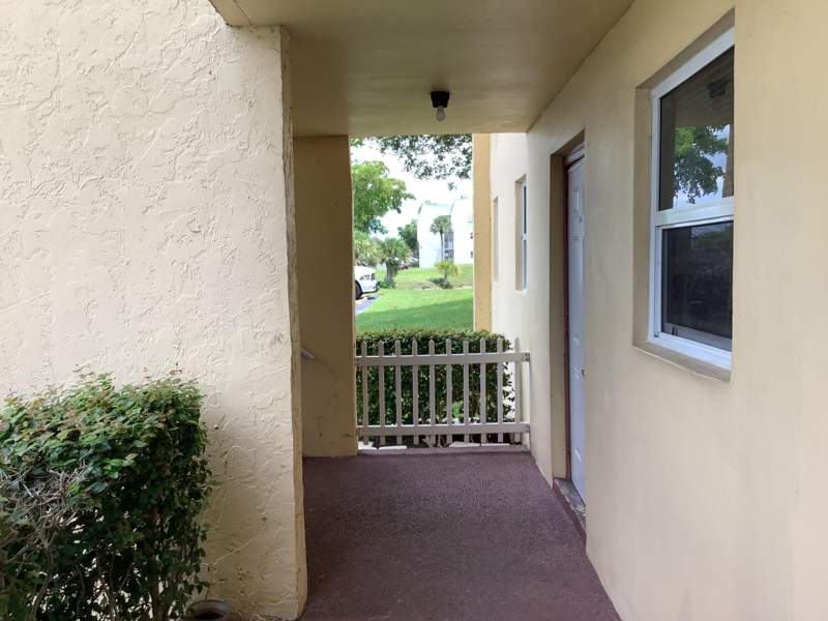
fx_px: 742
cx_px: 414
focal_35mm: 31
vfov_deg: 45.4
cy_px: 310
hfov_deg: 58.4
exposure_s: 1/256
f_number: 2.4
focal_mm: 3.3
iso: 25
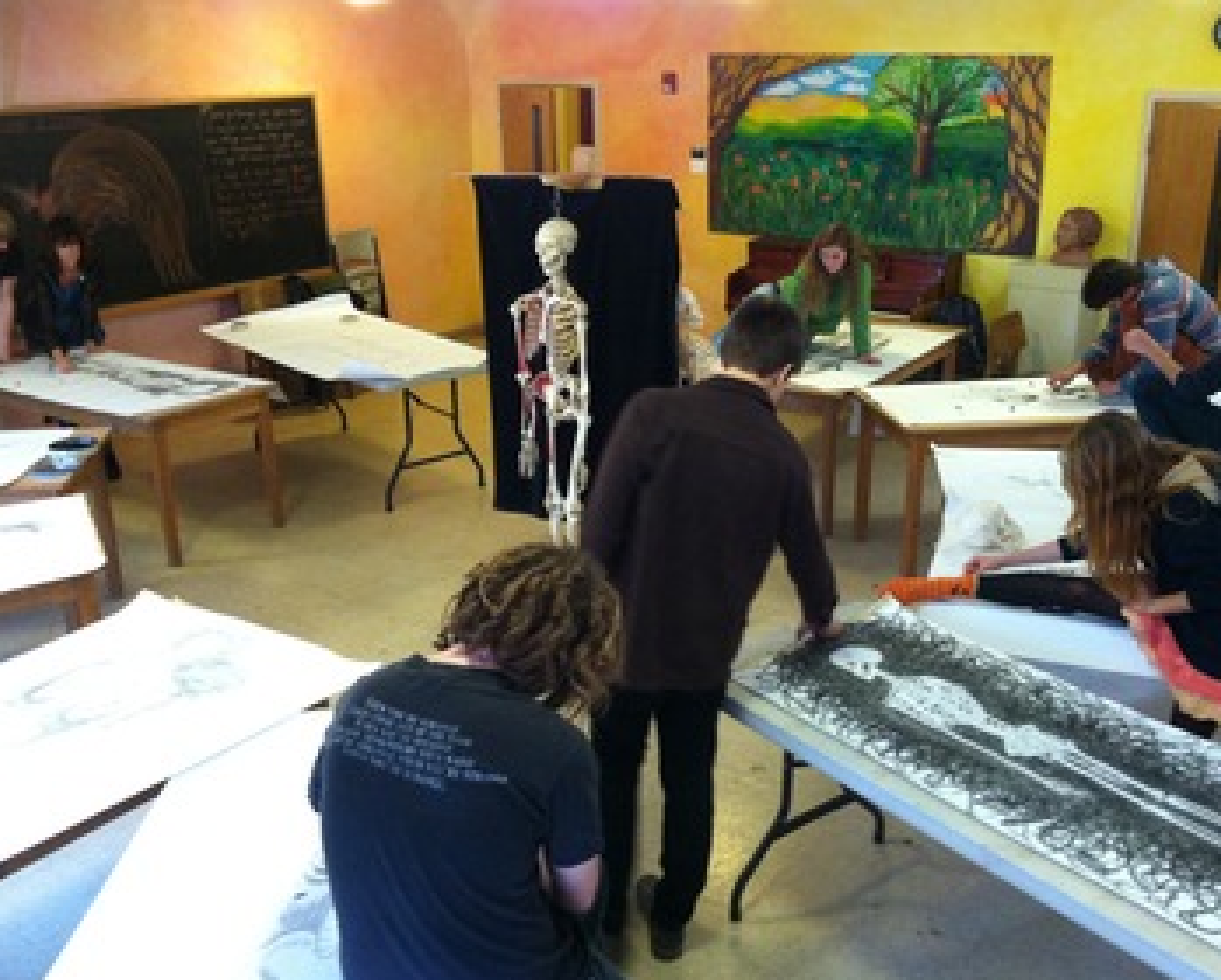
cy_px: 492
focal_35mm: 37
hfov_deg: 49.0
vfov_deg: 40.2
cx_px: 656
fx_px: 1339
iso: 320
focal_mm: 3.85
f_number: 2.8
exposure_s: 1/17
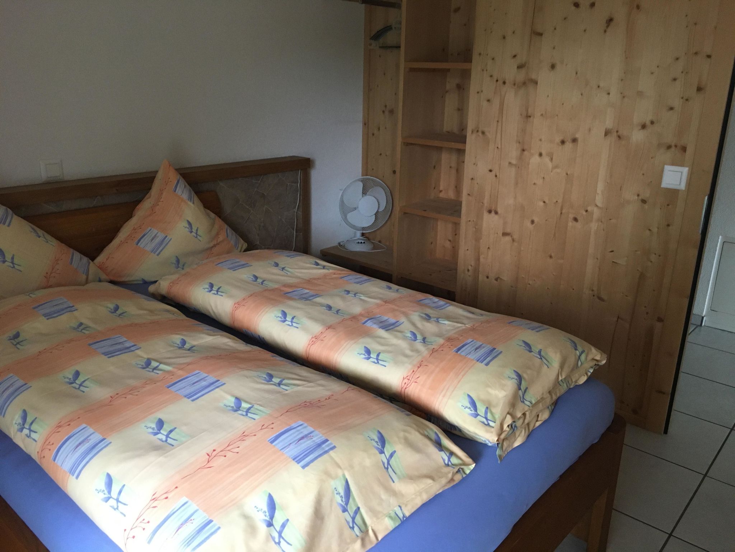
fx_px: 616
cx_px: 368
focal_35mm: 29
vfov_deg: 48.2
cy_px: 276
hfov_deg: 61.7
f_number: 2.2
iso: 200
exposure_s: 1/33
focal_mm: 4.15
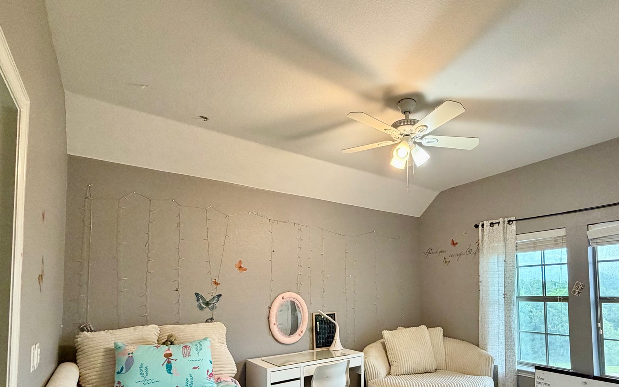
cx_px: 368
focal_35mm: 20
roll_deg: +1.2
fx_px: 337
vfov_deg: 57.7
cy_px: 272
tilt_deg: +3.0
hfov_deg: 84.1
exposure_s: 1/60
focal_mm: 2.22
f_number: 2.2
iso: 320
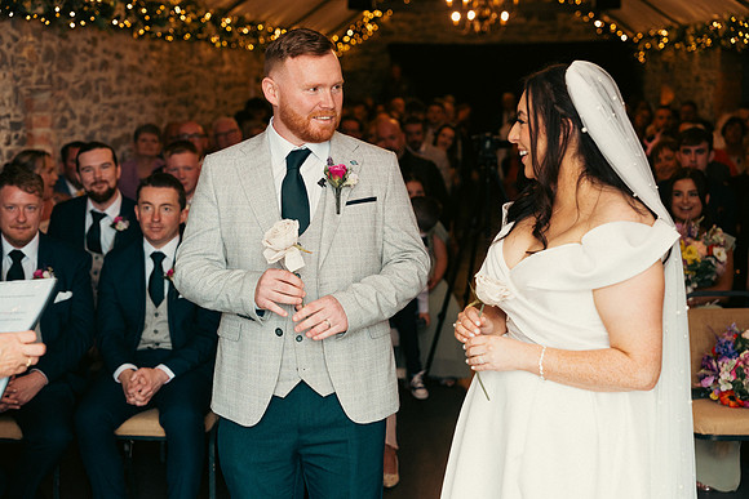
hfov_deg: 31.9
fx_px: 1311
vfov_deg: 21.6
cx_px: 374
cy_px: 250
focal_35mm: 63
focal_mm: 63
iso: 800
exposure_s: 1/160
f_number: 3.5
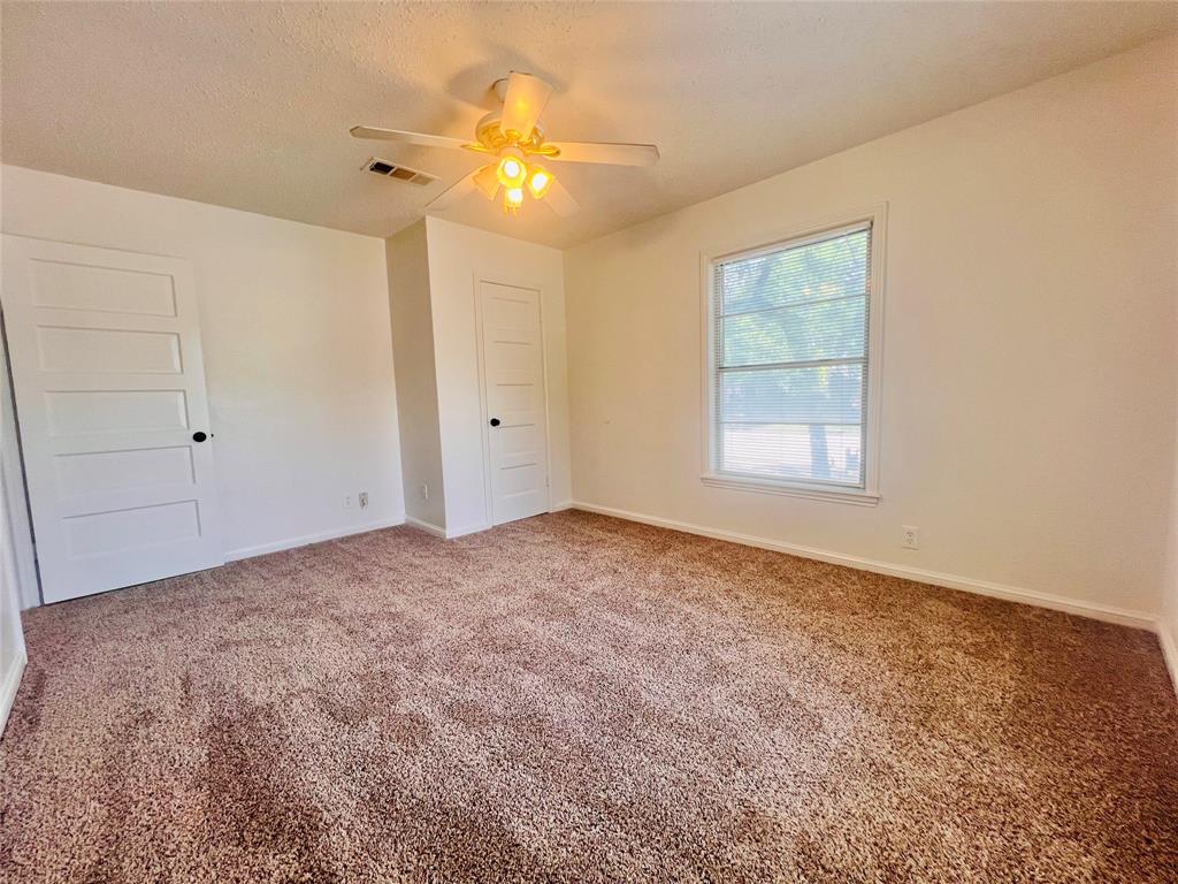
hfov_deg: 106.2
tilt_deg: -5.6
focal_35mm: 13
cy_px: 442
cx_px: 589
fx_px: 442
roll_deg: +1.8
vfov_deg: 89.9
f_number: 1.8
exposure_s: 1/120
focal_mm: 1.57
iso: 80
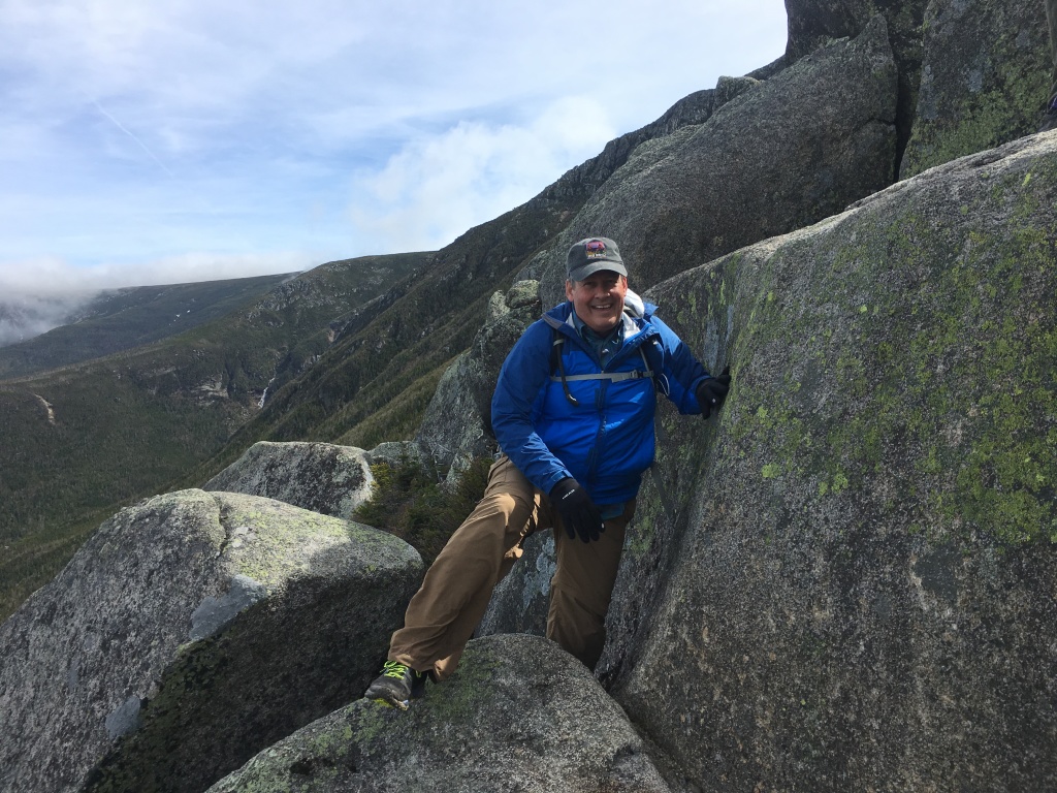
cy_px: 396
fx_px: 886
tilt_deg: -4.2
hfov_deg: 61.7
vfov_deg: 48.2
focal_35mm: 29
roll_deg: +2.3
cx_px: 528
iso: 25
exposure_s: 1/1876
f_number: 2.2
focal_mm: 4.15
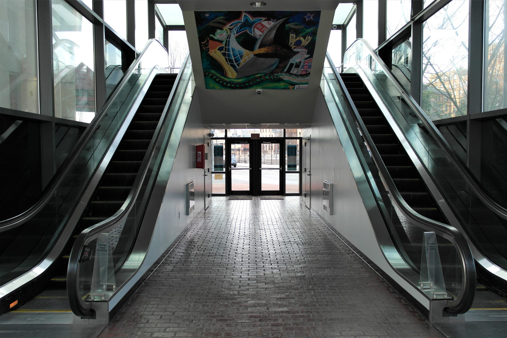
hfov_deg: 61.9
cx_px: 254
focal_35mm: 30
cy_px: 169
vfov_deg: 43.6
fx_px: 422
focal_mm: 20
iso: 100
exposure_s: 1/100
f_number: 3.5
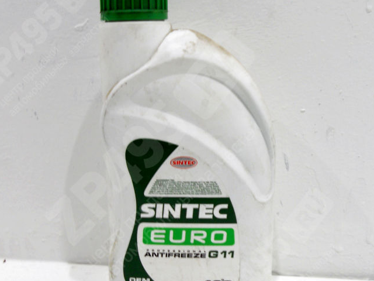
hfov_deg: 38.1
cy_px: 152
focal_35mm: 50
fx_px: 540
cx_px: 155
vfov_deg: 29.1
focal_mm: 5.8
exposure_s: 1/30
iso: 100
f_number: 3.5
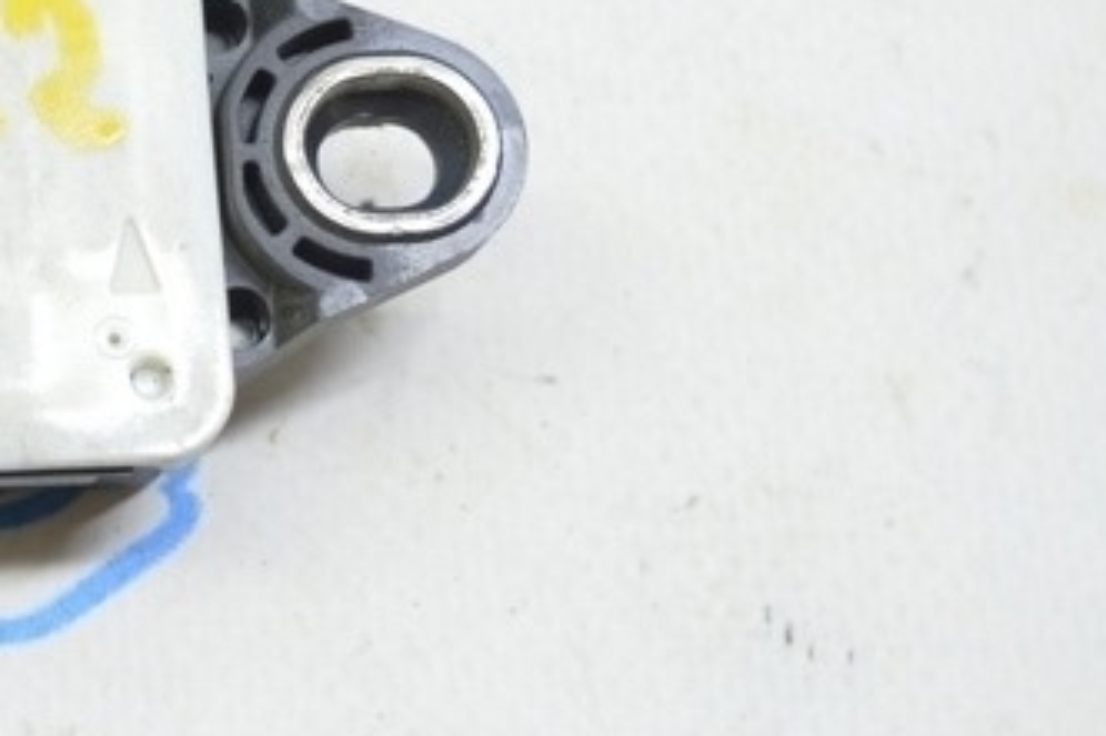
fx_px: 3548
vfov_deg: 11.8
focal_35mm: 116
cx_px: -160
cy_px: 138
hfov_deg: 17.1
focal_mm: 25
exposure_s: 1/40
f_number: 4
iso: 400
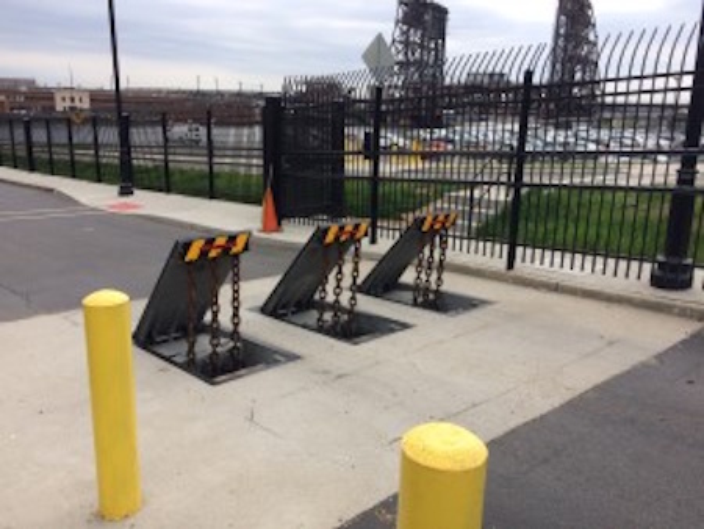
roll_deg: -0.8
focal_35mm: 29
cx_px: 352
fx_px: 590
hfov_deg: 61.6
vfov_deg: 48.3
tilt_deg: -16.7
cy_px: 264
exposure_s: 1/1208
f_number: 2.2
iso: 32
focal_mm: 4.15
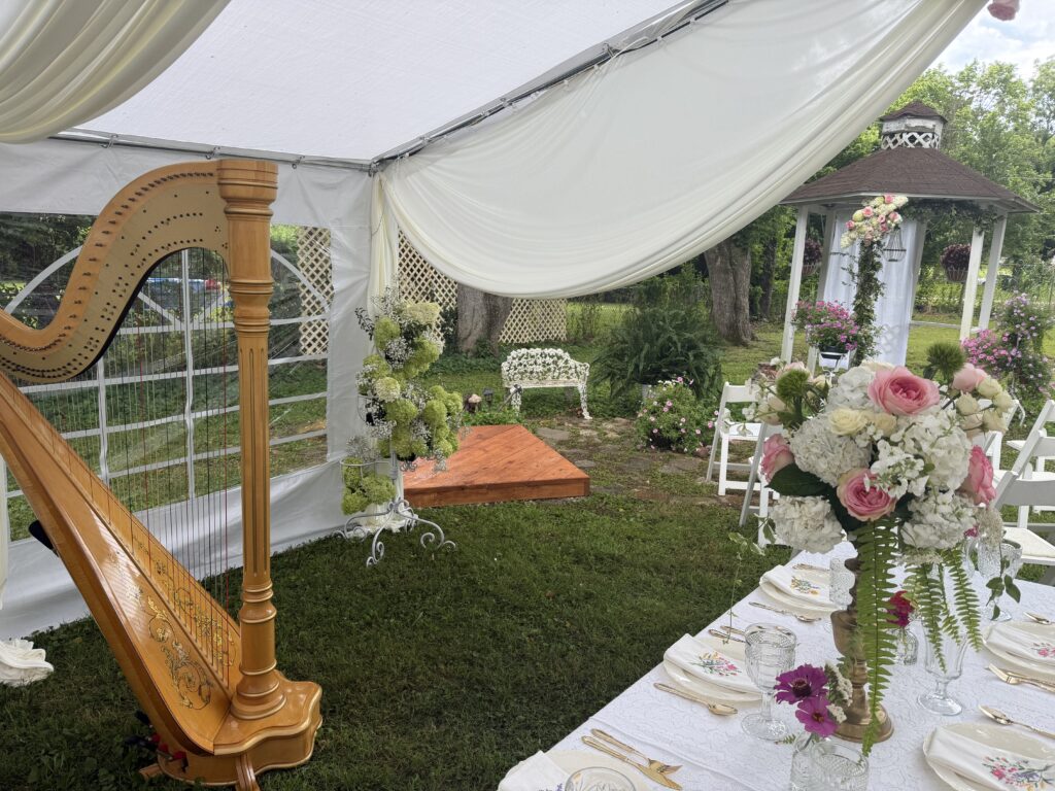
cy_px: 396
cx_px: 528
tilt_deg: -8.7
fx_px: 731
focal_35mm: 24
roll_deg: -2.2
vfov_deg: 56.8
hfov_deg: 71.6
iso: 80
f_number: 1.78
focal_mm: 6.76
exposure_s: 1/379
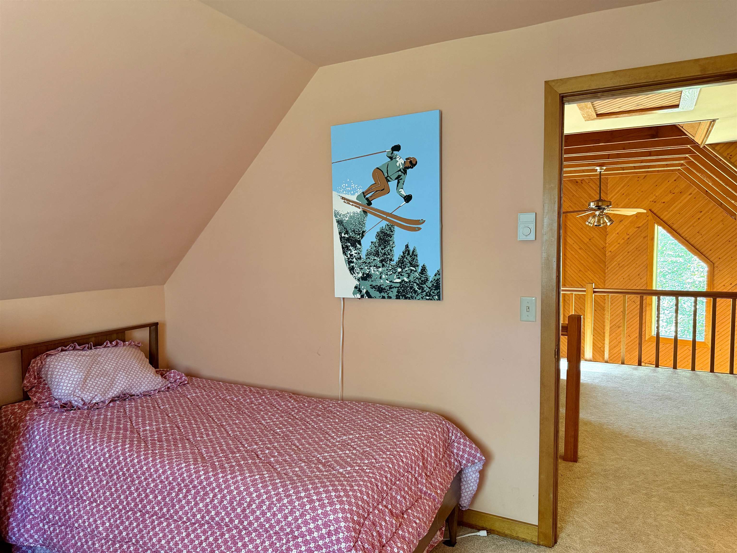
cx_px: 368
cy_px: 276
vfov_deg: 56.8
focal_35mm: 24
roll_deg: +0.2
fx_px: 511
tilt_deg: -3.6
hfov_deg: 71.6
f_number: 1.78
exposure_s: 1/60
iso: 400
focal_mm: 6.76
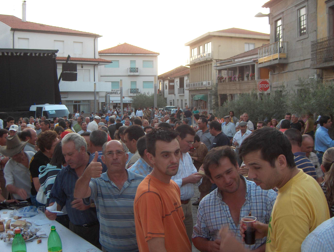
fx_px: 377
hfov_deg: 47.8
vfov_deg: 36.9
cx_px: 167
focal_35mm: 39
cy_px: 126
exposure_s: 1/26.1
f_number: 2.8
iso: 200
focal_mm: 8
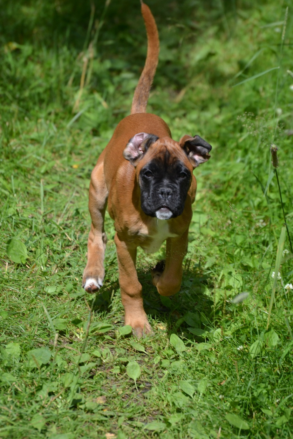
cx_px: 146
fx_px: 3662
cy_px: 220
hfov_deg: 4.6
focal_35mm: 300
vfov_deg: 6.9
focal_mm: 200
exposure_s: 1/1000
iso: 400
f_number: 5.6
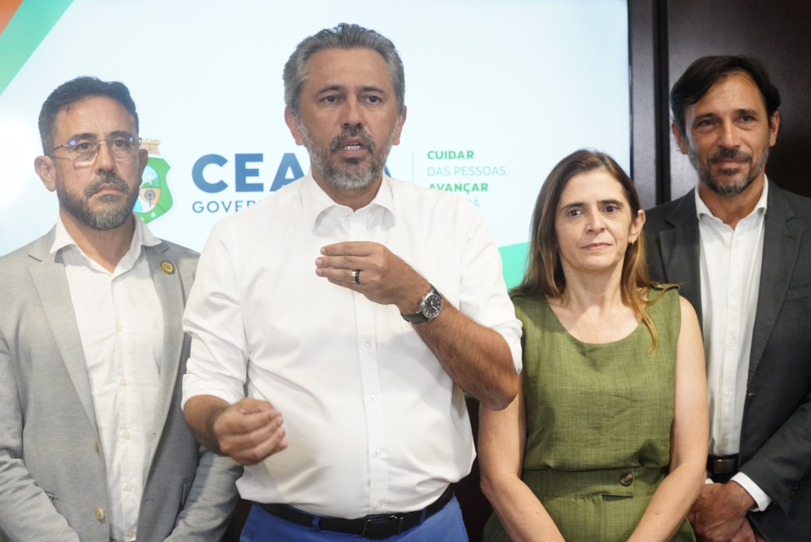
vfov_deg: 19.5
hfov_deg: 28.8
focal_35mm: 70
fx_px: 1578
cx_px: 406
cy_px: 271
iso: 8000
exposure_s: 1/160
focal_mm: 70
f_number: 9
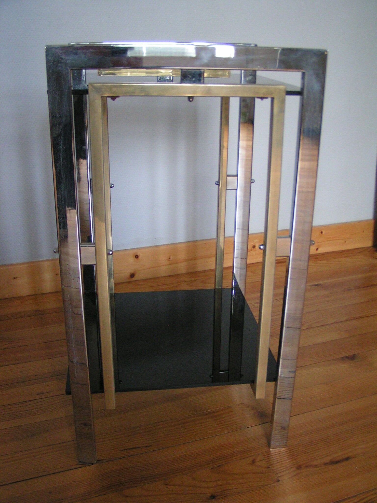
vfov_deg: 49.0
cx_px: 188
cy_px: 252
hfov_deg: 37.7
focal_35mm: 38
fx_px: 552
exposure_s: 1/30
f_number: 2.8
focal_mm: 5.8
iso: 200
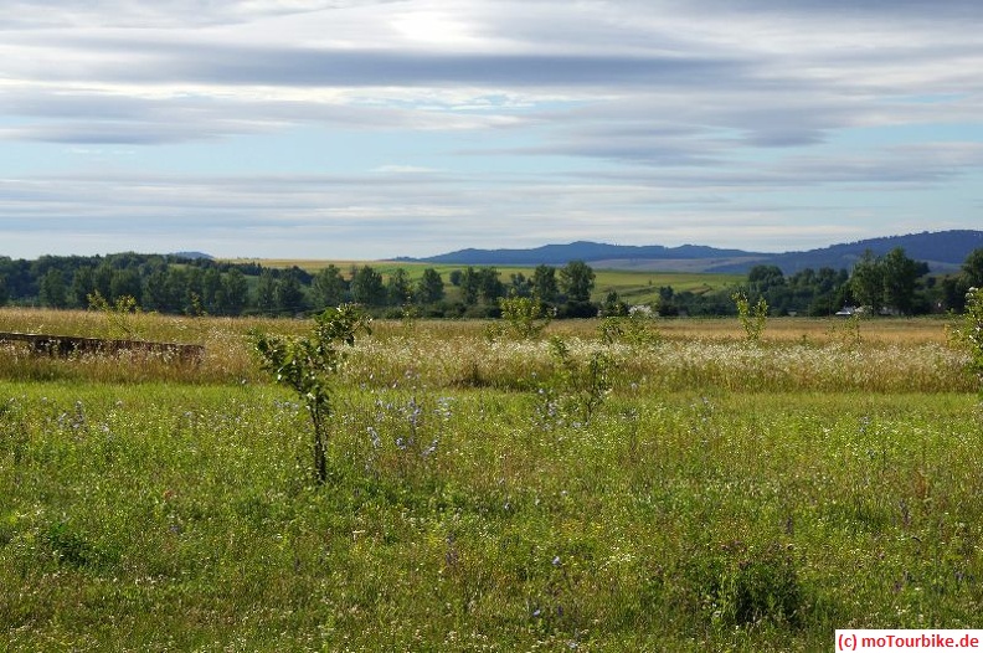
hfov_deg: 19.5
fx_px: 2864
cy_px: 326
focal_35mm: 105
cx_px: 492
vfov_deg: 13.0
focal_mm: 70
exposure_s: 1/125
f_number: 13
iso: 100
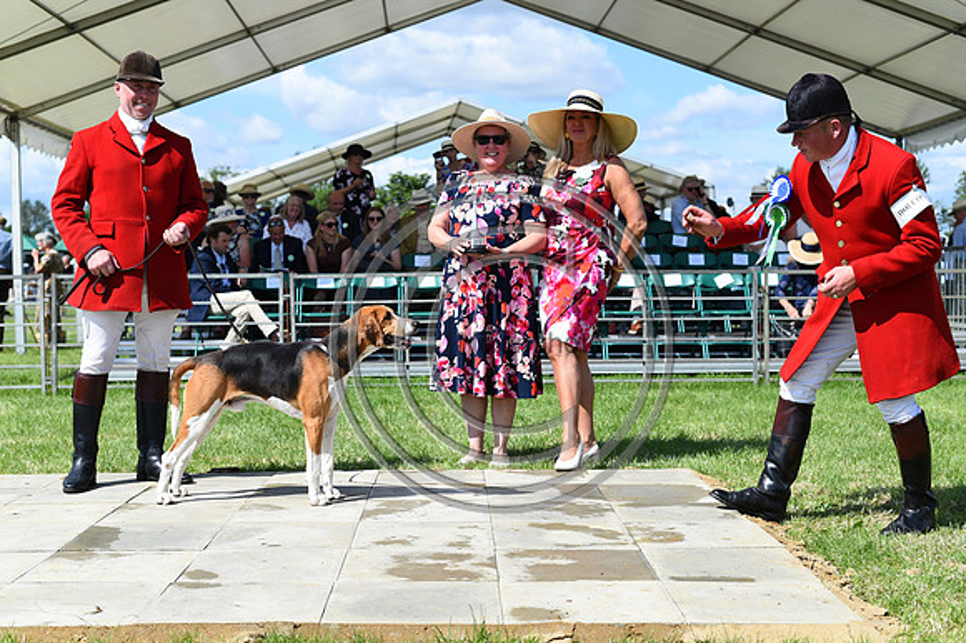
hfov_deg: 39.6
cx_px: 483
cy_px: 322
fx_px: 1341
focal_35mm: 50
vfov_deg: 27.0
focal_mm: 50
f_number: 5.6
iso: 200
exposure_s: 1/1250
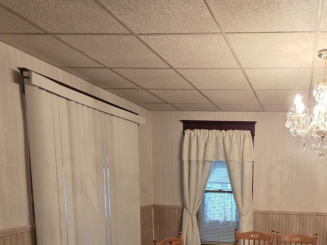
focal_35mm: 28
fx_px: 265
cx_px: 276
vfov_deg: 45.2
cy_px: 220
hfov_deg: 57.1
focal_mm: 2.2
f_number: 2.2
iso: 640
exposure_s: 1/60
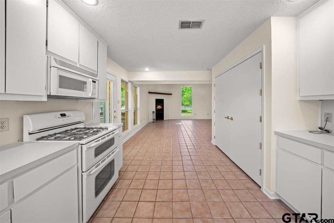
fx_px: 111
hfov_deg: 112.6
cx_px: 167
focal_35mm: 12
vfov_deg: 90.0
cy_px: 112
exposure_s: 1/30
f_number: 5.6
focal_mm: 12
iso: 250
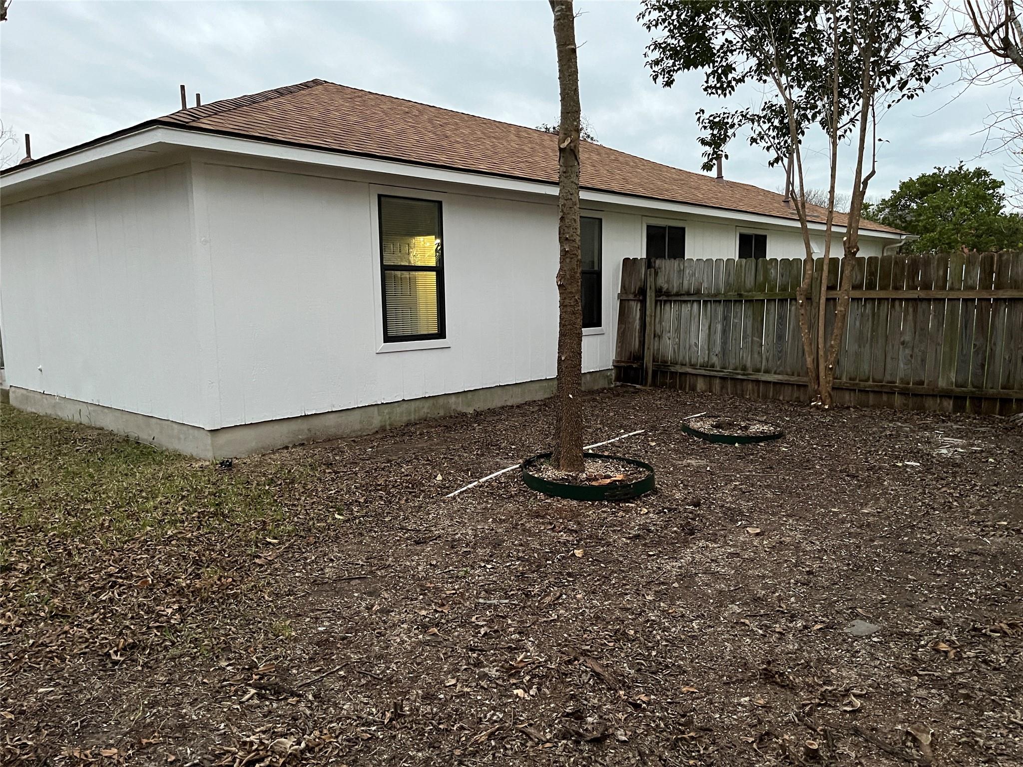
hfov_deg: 67.3
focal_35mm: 26
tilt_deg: -7.3
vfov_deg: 53.1
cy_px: 384
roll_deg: +0.4
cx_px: 512
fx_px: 768
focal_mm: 5.1
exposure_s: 1/30
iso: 500
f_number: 1.6
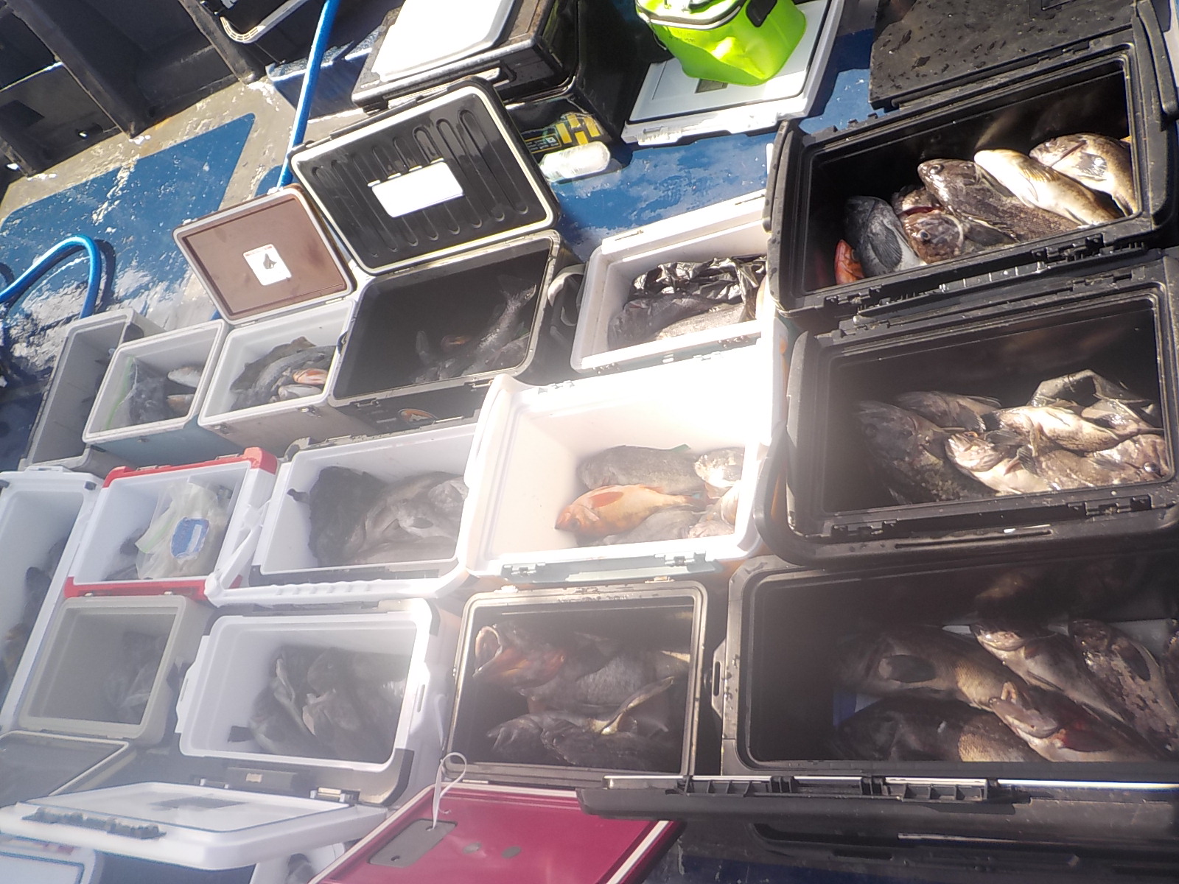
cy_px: 442
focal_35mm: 30
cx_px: 590
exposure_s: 1/200
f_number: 3.3
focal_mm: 4.1
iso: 125
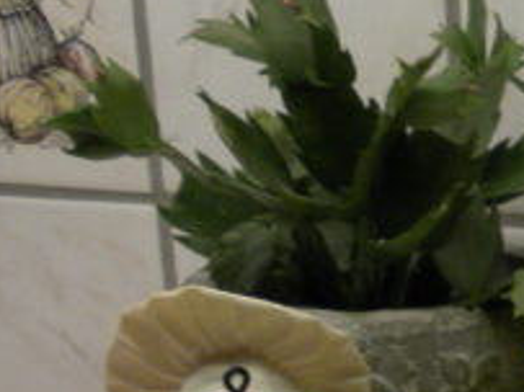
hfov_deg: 13.0
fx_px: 2118
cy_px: 570
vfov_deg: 10.3
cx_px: 883
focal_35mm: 140
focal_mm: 6.6
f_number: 3.5
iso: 150
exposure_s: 1/63.2
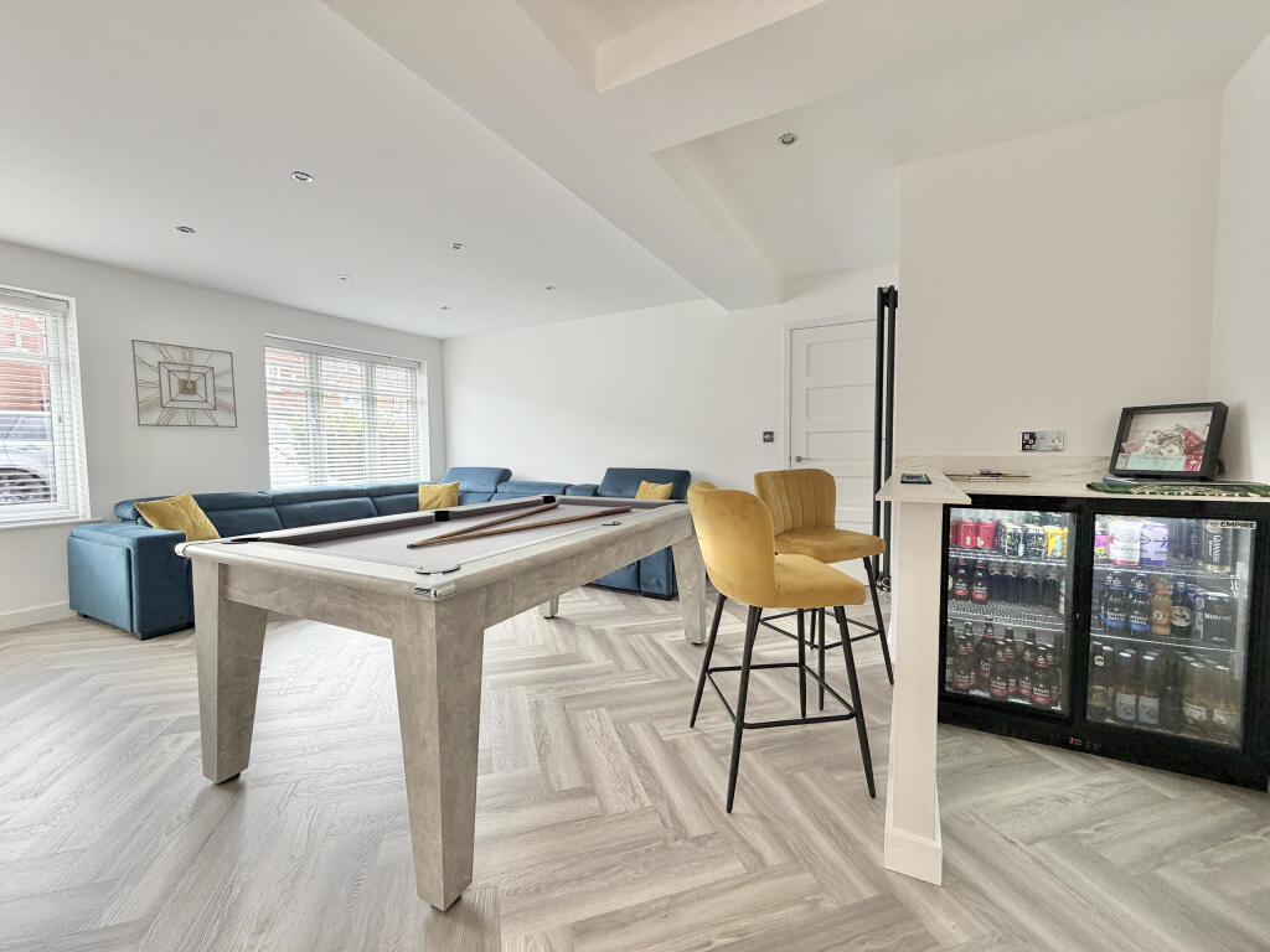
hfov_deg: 102.1
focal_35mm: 14
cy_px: 476
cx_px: 635
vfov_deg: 85.7
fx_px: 514
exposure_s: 1/121
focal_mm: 2.22
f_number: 2.2
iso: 200
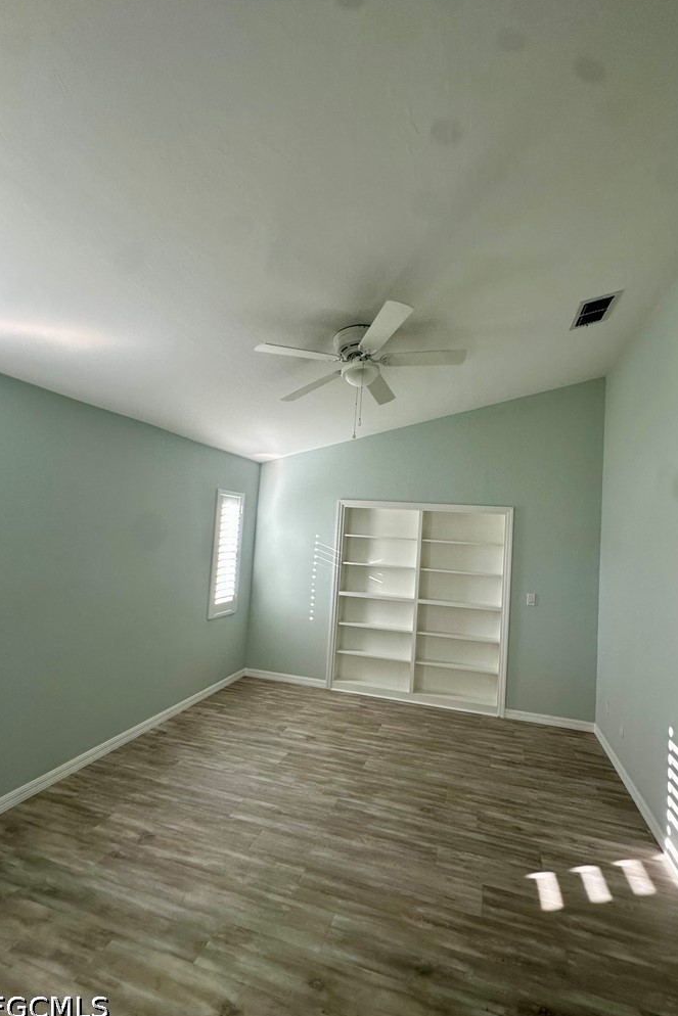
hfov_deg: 77.1
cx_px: 373
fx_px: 424
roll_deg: -3.4
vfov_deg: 100.4
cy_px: 508
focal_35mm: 15
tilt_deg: +3.8
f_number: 2.2
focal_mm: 2.22
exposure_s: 1/99
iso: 100
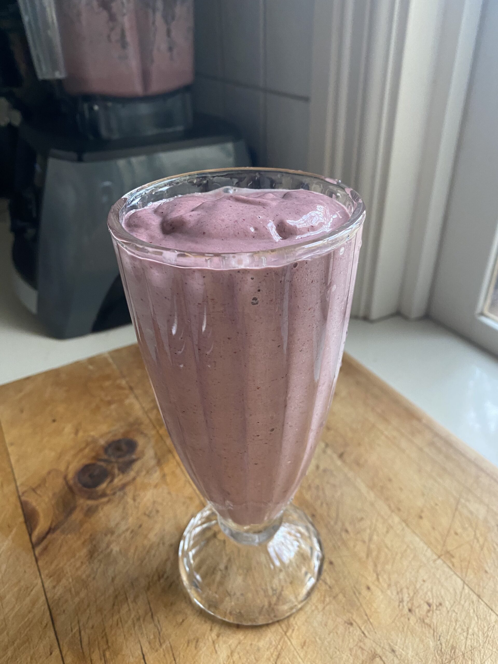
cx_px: 249
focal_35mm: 26
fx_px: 499
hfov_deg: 53.1
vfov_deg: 67.3
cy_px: 332
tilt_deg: -31.8
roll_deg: +3.1
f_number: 1.8
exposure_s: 1/60
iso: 250
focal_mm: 4.25
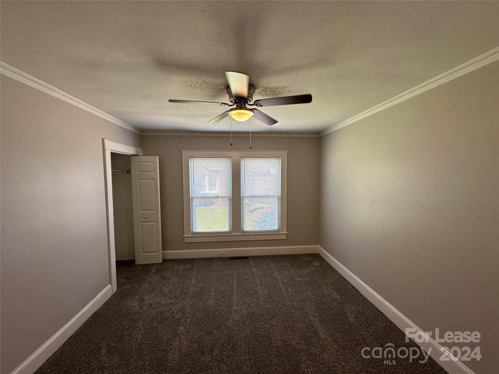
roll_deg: +0.1
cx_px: 250
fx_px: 202
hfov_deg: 102.1
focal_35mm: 14
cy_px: 187
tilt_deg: -2.7
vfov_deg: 85.7
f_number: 2.2
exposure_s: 1/120
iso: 160
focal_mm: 2.22
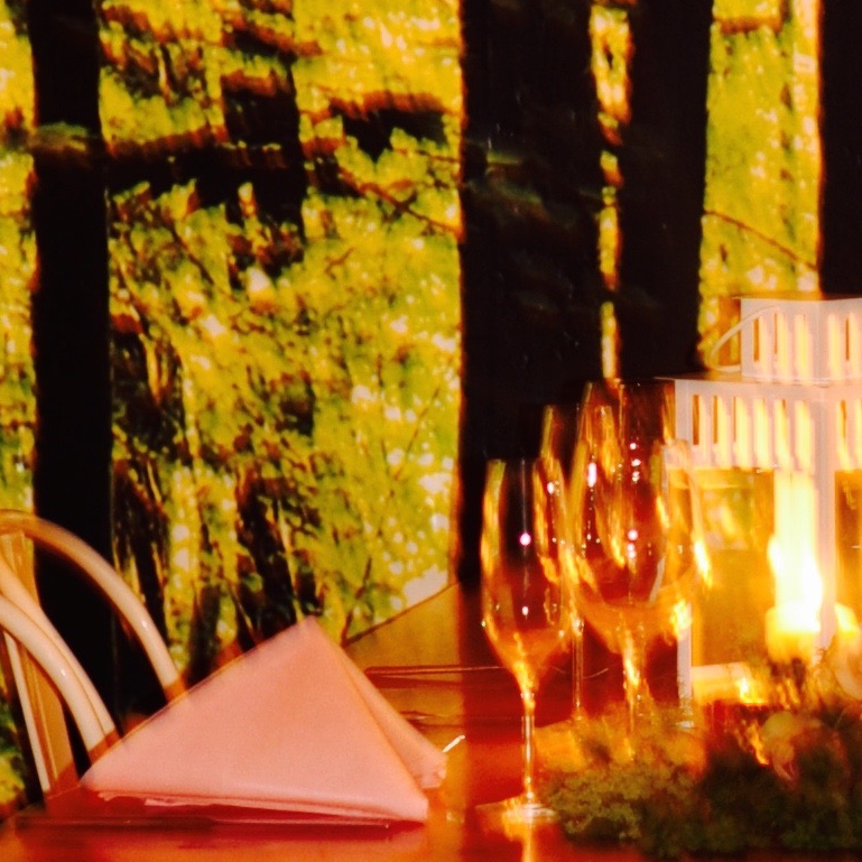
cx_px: 758
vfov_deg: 4.9
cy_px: -15
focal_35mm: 355
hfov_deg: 4.9
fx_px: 10001
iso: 160
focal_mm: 50
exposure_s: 1/4
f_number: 2.8
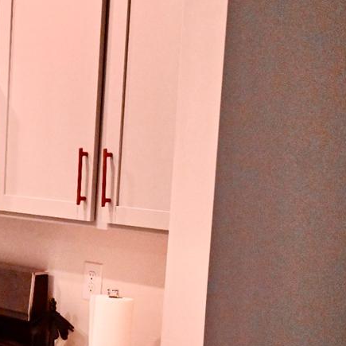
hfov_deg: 15.5
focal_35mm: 104
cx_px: -161
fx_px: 1176
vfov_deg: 16.5
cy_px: 317
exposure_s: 1/800
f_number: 4
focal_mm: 37
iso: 7200
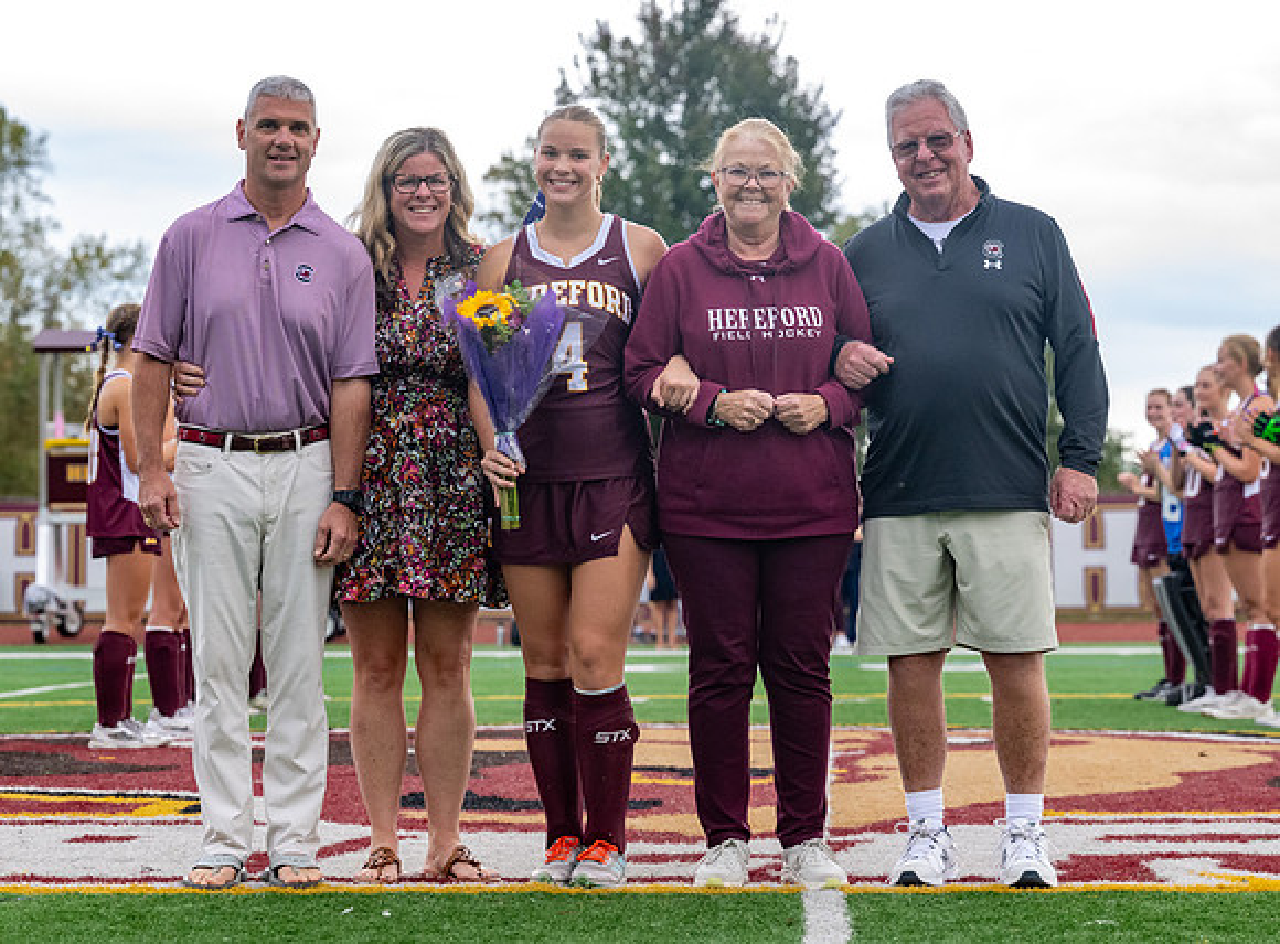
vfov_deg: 12.9
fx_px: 4180
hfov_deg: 17.4
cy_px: 451
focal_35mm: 114
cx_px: 620
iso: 2500
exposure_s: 1/640
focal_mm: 89
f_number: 4.5
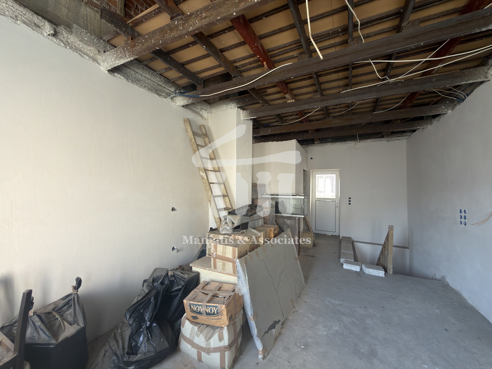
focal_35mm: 14
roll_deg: -0.6
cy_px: 184
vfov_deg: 85.7
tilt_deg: +0.3
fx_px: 199
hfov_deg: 102.1
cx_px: 246
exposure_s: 1/30
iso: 64
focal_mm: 2.22
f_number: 2.2
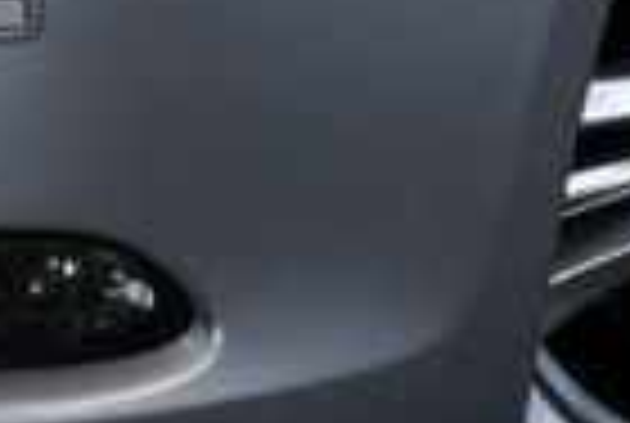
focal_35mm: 329
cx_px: 117
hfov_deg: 6.2
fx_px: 5770
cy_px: -364
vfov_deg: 4.2
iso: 720
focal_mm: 36
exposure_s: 1/250
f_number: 4.8
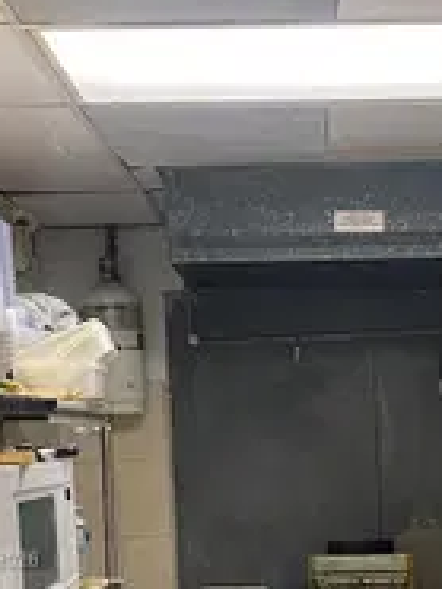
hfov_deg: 19.2
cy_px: 562
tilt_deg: -4.9
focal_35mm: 75
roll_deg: +1.3
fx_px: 1275
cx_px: 413
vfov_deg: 25.0
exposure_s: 1/60
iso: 200
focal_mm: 4.25
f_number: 1.8
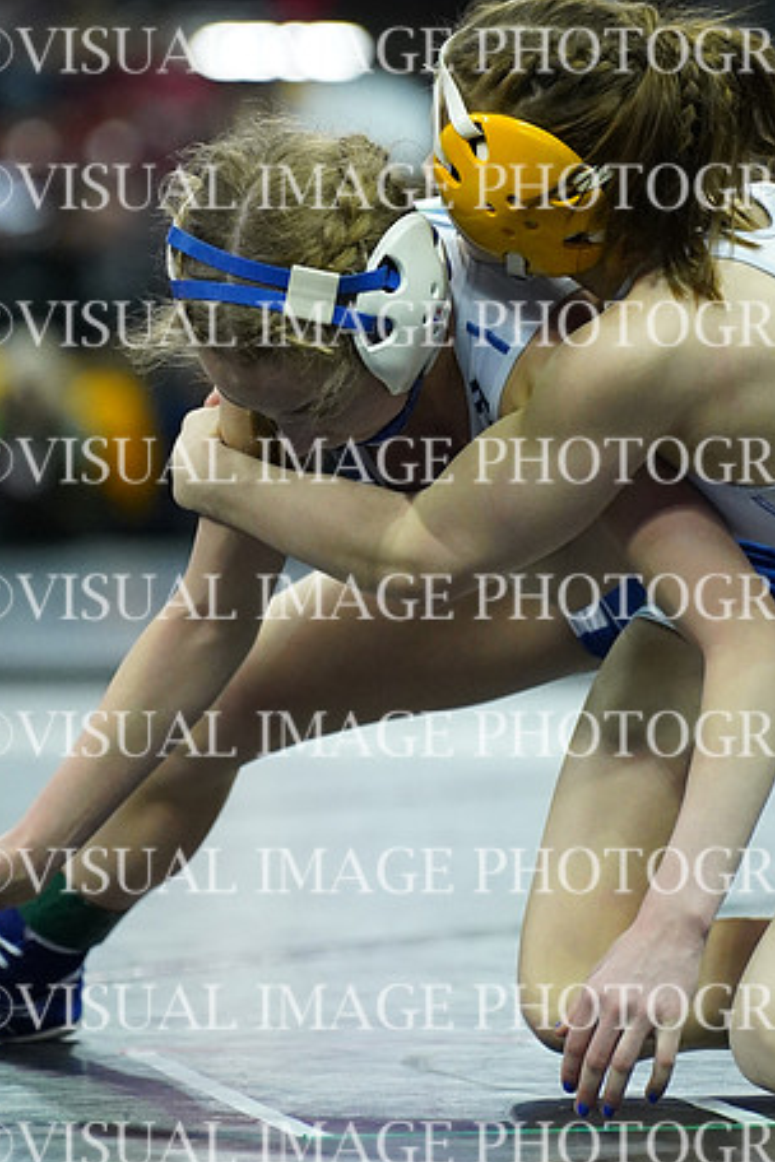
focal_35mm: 286
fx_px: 9235
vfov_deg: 7.2
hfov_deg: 4.8
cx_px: 456
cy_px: 527
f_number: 2.8
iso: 6400
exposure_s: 1/1250
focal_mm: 150
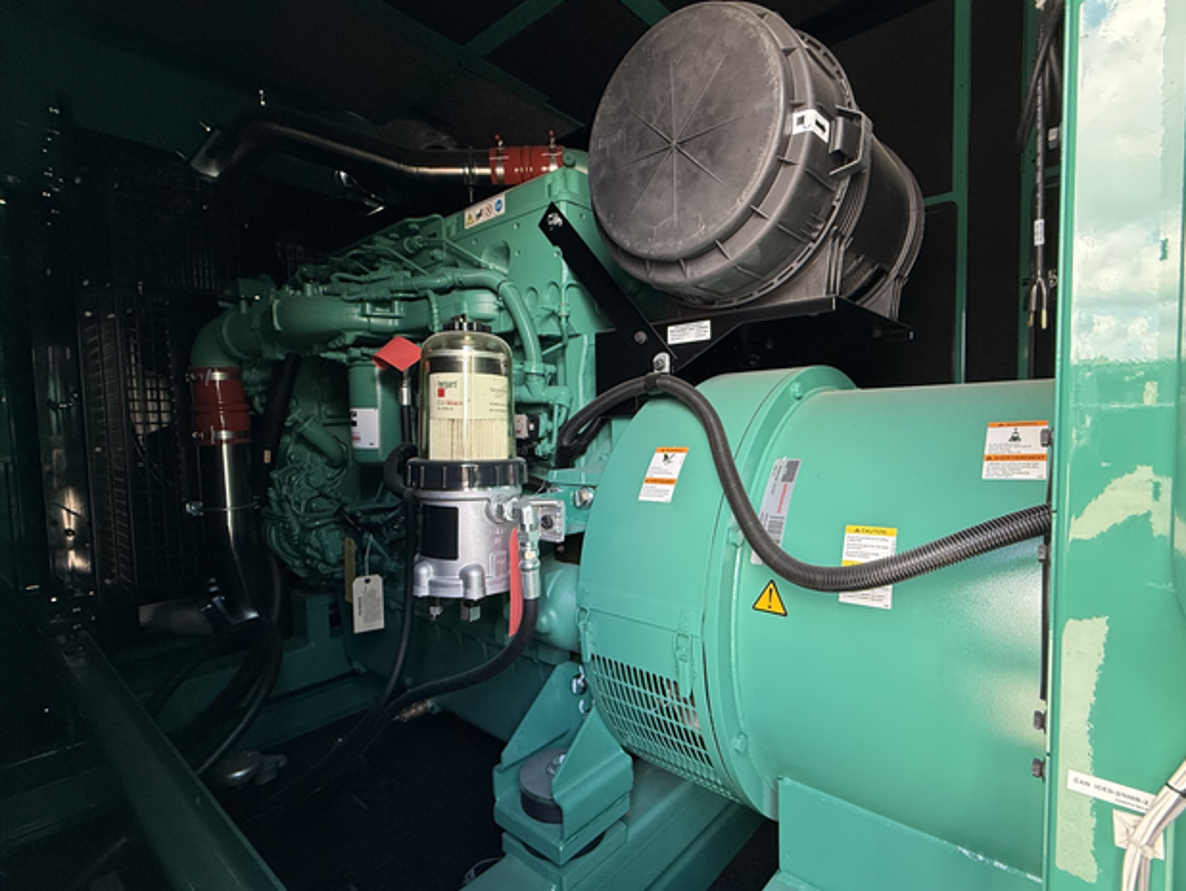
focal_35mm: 17
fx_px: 583
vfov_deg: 74.7
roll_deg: +0.8
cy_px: 460
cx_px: 626
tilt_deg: -3.0
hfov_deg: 90.9
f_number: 2.2
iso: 200
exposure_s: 1/99
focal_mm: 2.22
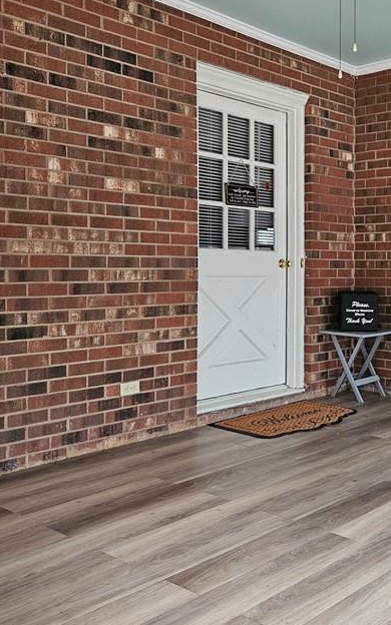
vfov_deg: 49.2
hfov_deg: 29.7
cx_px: 397
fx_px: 682
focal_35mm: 40
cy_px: 279
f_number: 1.8
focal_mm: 5.4
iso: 640
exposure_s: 1/60
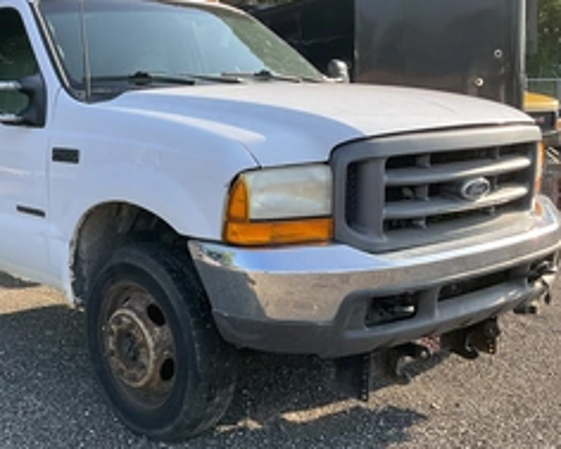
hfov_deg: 38.1
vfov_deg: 31.5
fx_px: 797
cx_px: 169
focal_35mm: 48
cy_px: 233
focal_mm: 3
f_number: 1.8
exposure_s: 1/409
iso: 25
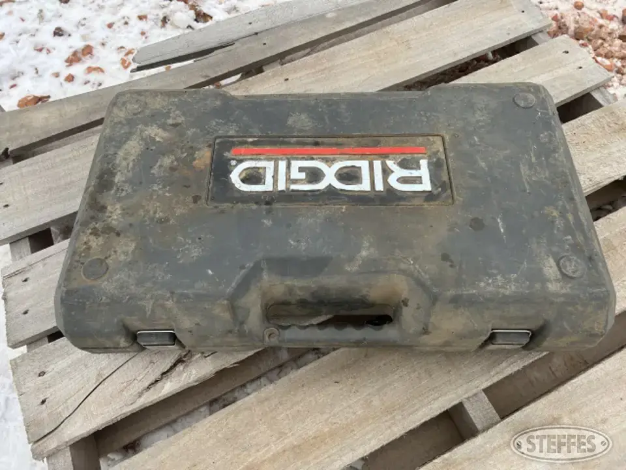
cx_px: 313
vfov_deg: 53.1
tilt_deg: -62.9
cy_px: 235
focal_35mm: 26
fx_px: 470
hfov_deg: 67.3
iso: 50
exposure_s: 1/696
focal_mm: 5.7
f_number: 1.5
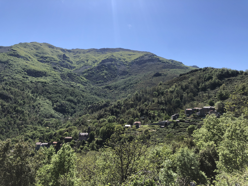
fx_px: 201
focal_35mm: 28
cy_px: 93
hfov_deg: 63.4
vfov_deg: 49.7
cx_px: 124
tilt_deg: +3.0
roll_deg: -1.5
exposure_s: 1/1736
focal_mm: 4
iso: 20
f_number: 1.8
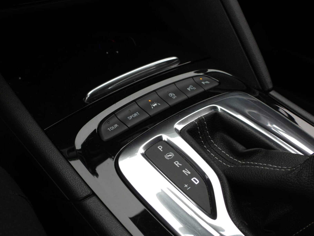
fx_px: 318
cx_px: 157
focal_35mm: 35
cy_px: 118
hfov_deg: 52.6
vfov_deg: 40.7
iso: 100
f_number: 3.2
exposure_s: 1/100
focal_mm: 6.3
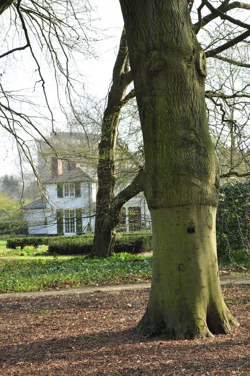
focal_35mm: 78
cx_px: 125
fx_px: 815
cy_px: 188
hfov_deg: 17.4
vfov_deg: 26.0
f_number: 8
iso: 200
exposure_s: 1/160
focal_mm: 52
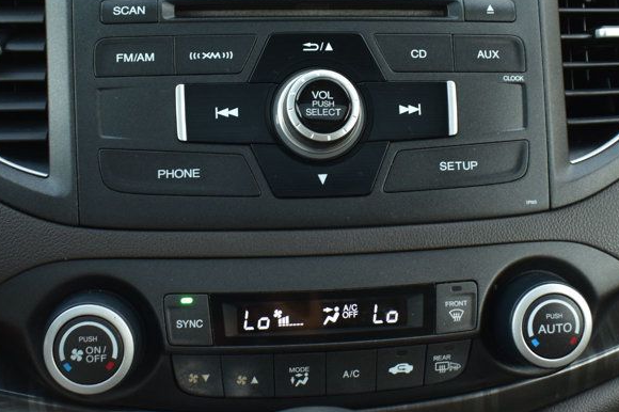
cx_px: 310
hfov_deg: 37.5
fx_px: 911
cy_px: 145
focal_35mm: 53
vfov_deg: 25.4
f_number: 6.3
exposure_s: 1/15
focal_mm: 20
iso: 450
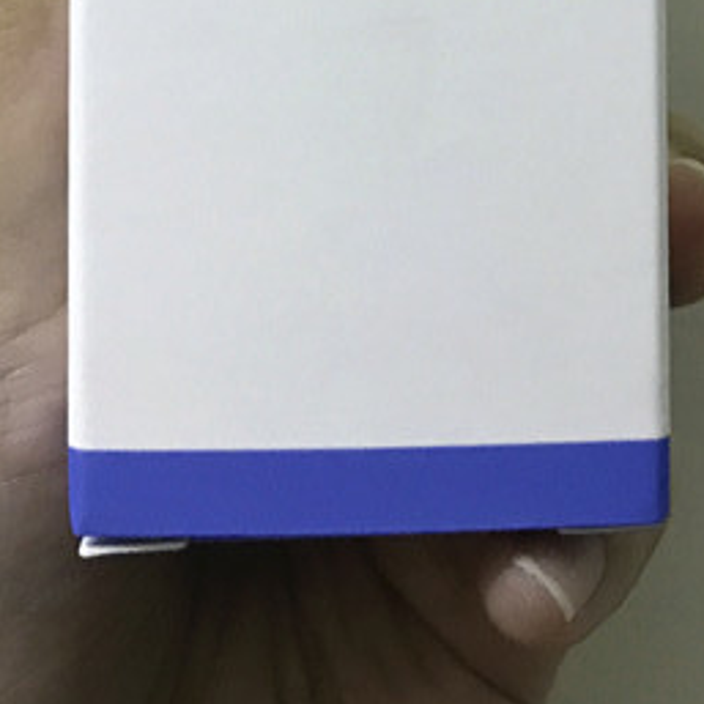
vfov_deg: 20.1
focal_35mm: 77
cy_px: -277
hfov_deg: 22.4
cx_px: 466
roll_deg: -0.8
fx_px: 1772
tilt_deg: +2.5
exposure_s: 1/15
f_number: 1.8
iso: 50
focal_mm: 3.99
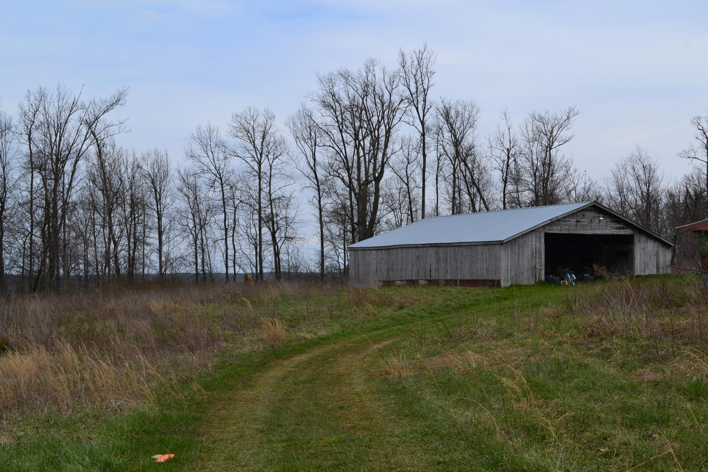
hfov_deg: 38.9
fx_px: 1003
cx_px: 354
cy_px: 236
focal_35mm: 51
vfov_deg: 26.5
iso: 320
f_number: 11
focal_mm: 34
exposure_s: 1/500
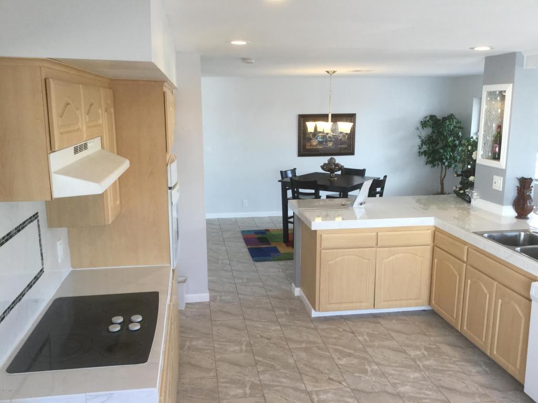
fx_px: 482
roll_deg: -0.6
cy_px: 202
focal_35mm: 31
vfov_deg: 45.4
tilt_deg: -12.0
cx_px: 269
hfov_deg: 58.4
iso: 25
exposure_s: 1/40
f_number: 2.4
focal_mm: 3.3
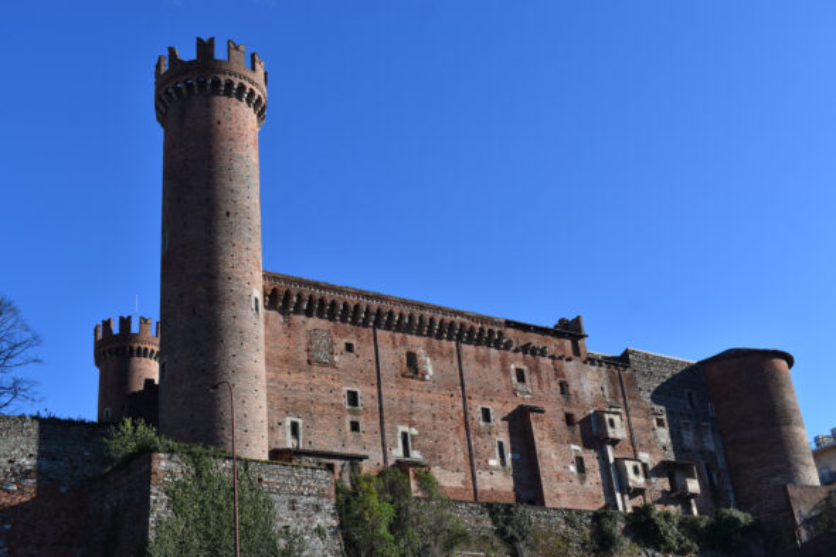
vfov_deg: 31.9
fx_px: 975
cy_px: 278
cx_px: 418
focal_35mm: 42
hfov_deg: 46.4
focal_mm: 28
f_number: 8
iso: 100
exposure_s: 1/250
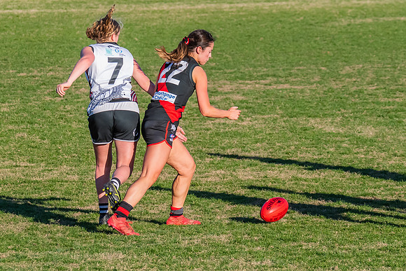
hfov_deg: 3.7
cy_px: 98
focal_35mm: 561
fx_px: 6327
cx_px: 142
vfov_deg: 2.5
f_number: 8
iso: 800
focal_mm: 240
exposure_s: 1/1250
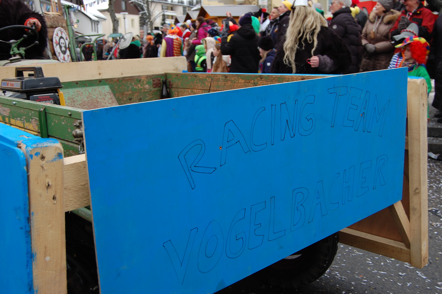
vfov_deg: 34.1
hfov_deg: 49.6
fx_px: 478
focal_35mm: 39
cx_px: 221
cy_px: 147
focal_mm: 26
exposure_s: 1/125
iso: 320
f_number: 5.6
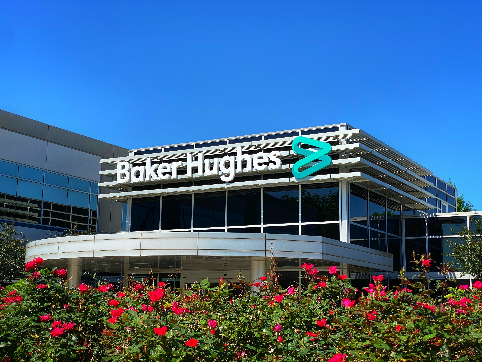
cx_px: 241
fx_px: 724
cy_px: 181
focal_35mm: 52
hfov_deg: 36.8
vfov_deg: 28.0
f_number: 2
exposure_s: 1/1170
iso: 20
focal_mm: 6
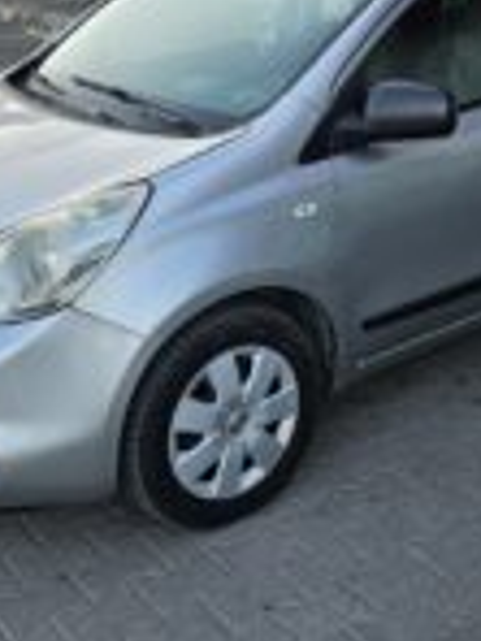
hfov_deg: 25.2
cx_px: 282
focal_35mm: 58
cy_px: 206
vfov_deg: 32.9
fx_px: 1075
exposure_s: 1/180
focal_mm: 6.3
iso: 25
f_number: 1.7
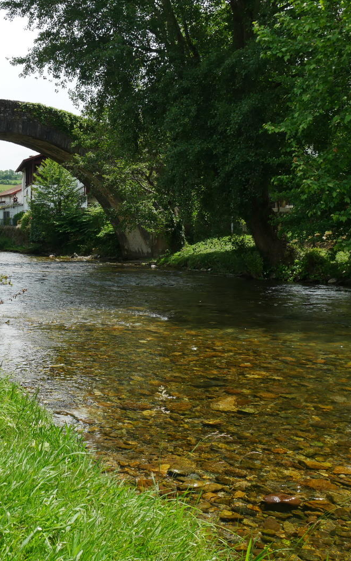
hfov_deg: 26.7
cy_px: 285
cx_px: 14
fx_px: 704
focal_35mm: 46
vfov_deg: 43.5
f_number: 7.1
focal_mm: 16
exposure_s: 1/400
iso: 200
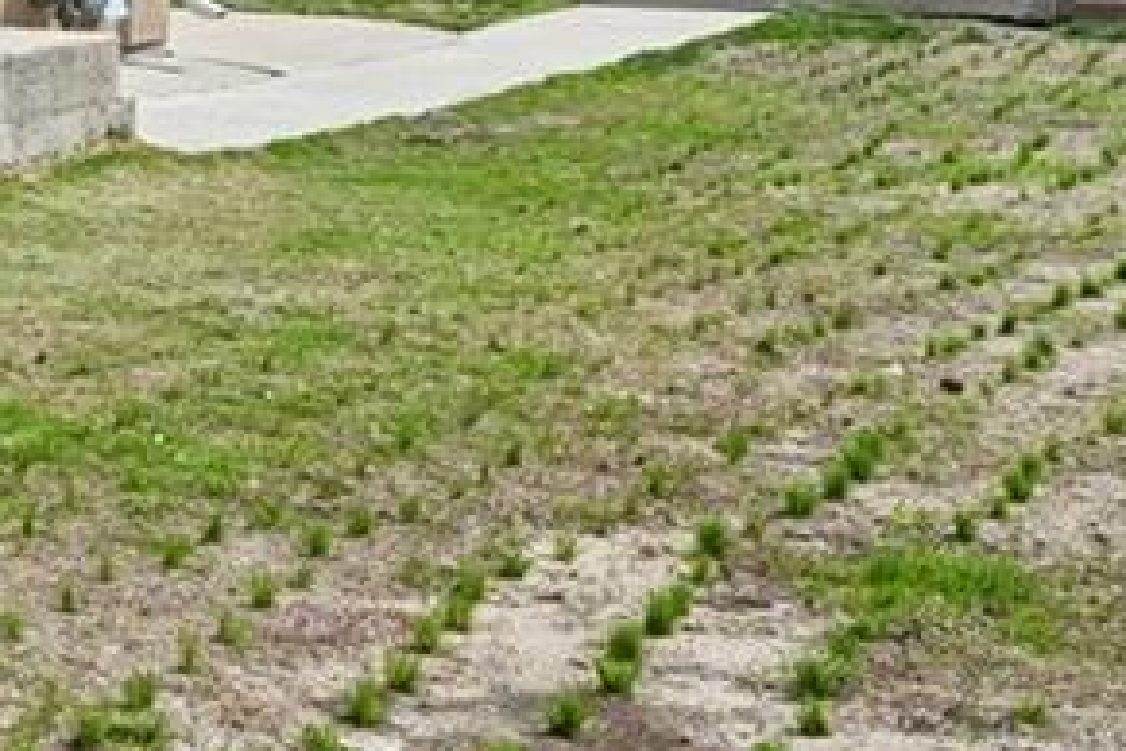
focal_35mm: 77
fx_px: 2408
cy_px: -414
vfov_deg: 16.1
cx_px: -1029
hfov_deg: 18.7
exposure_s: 1/100
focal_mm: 14
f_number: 11
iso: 64
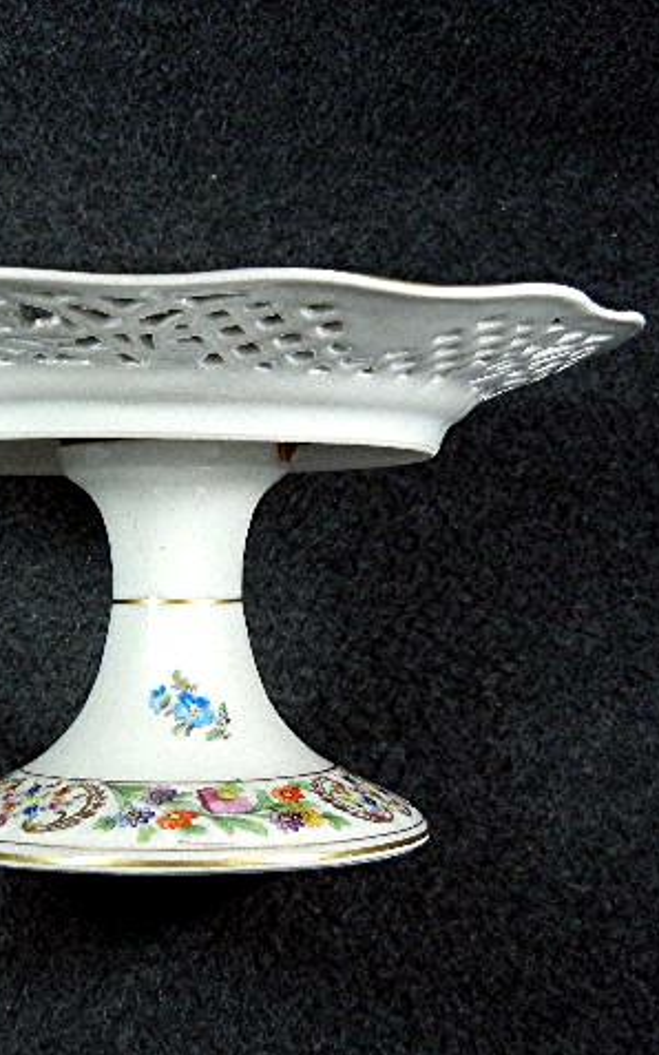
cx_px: 192
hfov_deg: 20.2
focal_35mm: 64
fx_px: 1840
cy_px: 529
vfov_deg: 32.0
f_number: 3.8
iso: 400
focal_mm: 8.1
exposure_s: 1/62.8
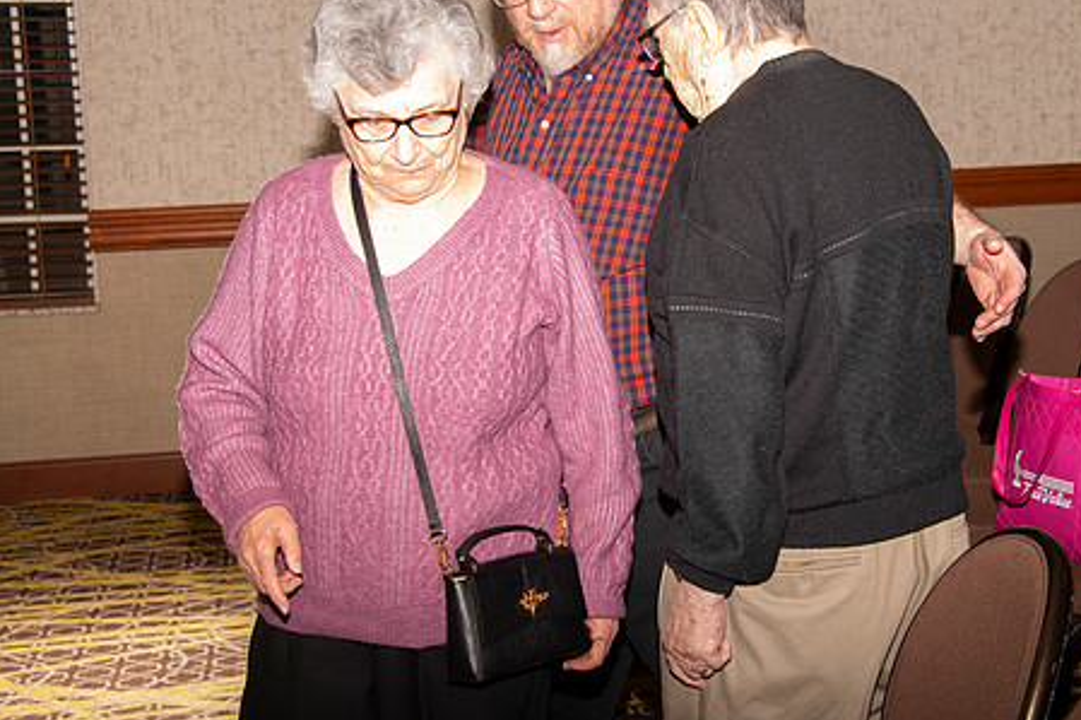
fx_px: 2251
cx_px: 616
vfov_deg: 18.1
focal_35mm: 75
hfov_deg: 27.0
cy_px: 261
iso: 1250
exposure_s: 1/160
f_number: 6.3
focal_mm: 58
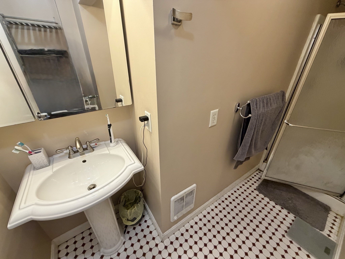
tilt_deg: -25.4
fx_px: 140
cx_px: 172
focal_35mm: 14
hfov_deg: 102.1
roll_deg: -0.3
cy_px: 130
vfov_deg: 85.7
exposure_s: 1/120
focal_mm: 2.22
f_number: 2.2
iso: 320
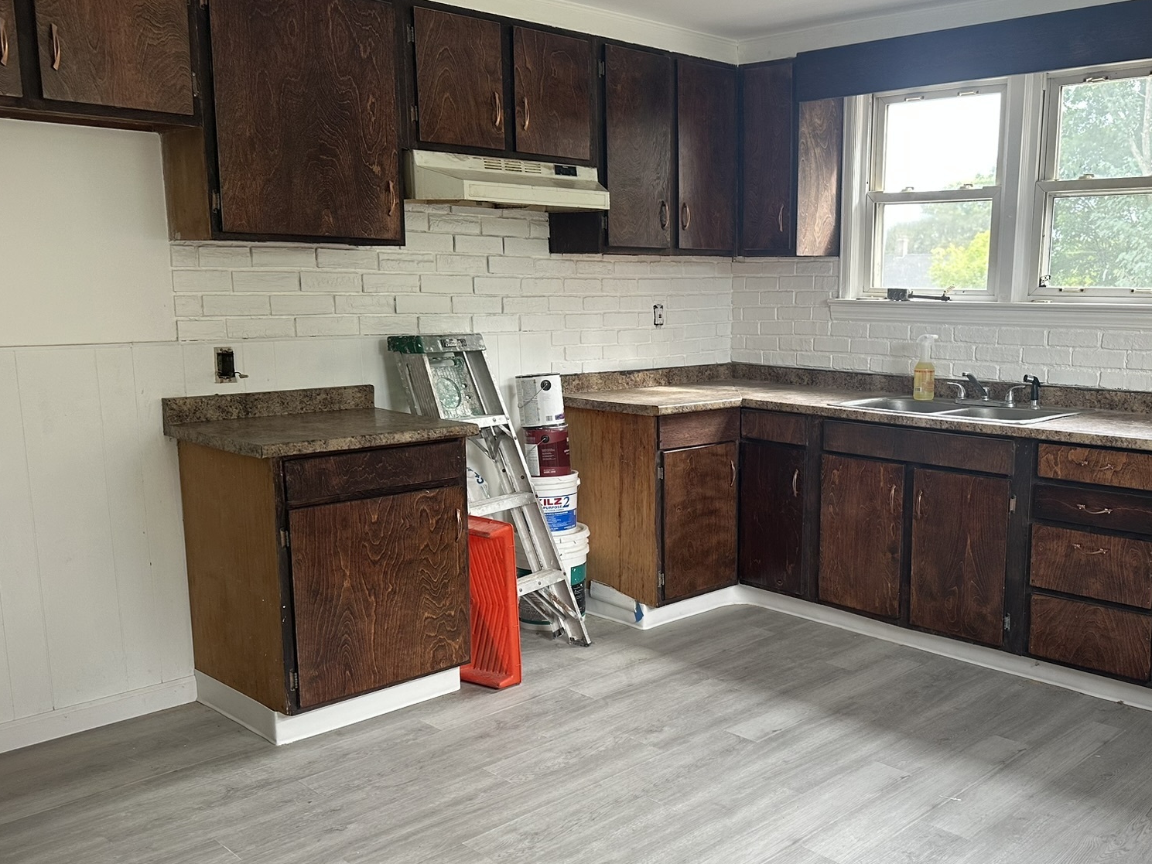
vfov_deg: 42.9
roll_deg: -0.7
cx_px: 746
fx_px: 1098
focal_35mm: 33
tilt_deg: -10.1
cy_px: 490
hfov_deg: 54.5
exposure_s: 1/121
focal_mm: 6.86
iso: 125
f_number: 1.78
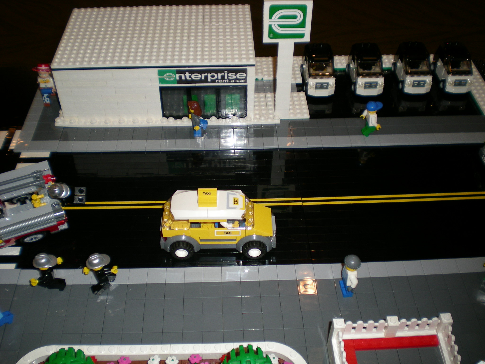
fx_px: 532
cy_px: 182
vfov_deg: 37.7
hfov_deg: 49.0
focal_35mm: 38
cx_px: 242
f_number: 3.1
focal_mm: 6.3
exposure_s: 1/60
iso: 50
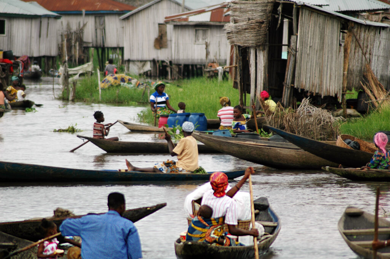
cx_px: 195
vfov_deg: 3.1
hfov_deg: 4.6
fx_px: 4871
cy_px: 130
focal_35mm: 450
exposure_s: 1/640
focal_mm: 300
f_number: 5.6
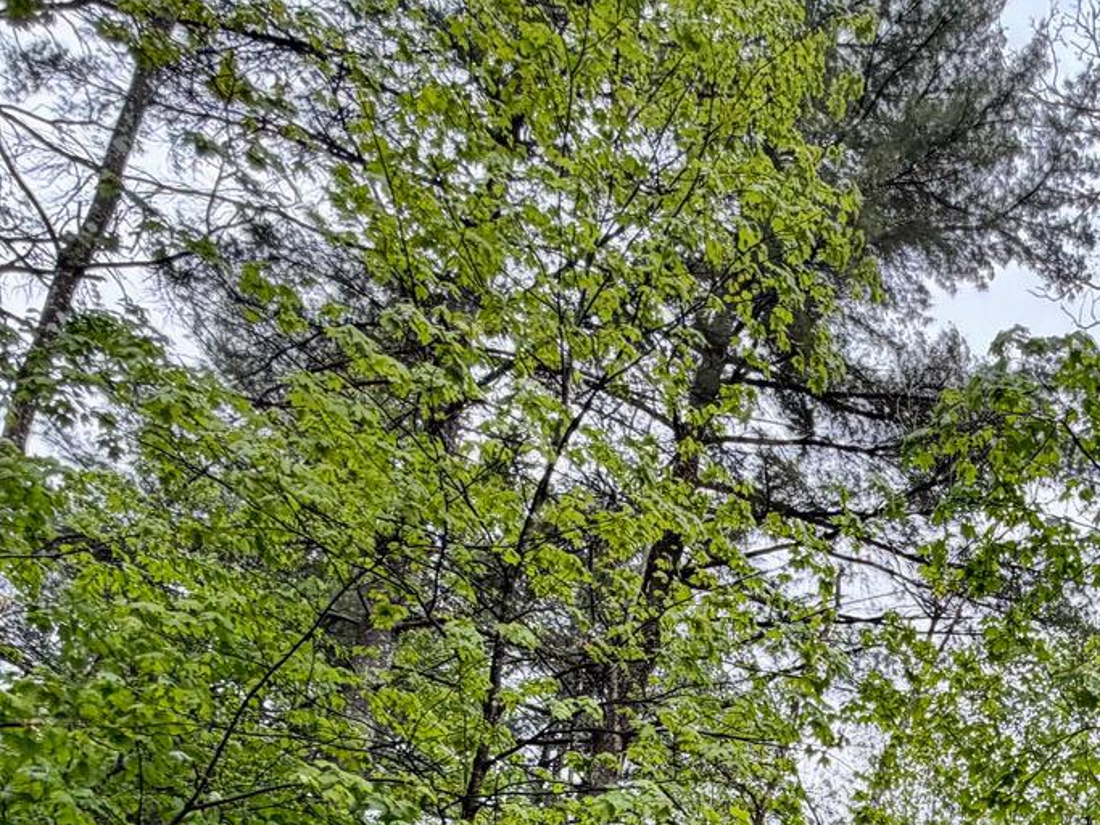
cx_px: 1108
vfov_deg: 27.4
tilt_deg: +15.5
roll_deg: -3.6
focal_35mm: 42
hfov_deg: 39.4
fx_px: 1334
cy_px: 1131
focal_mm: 2.22
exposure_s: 1/190
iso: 40
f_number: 2.2
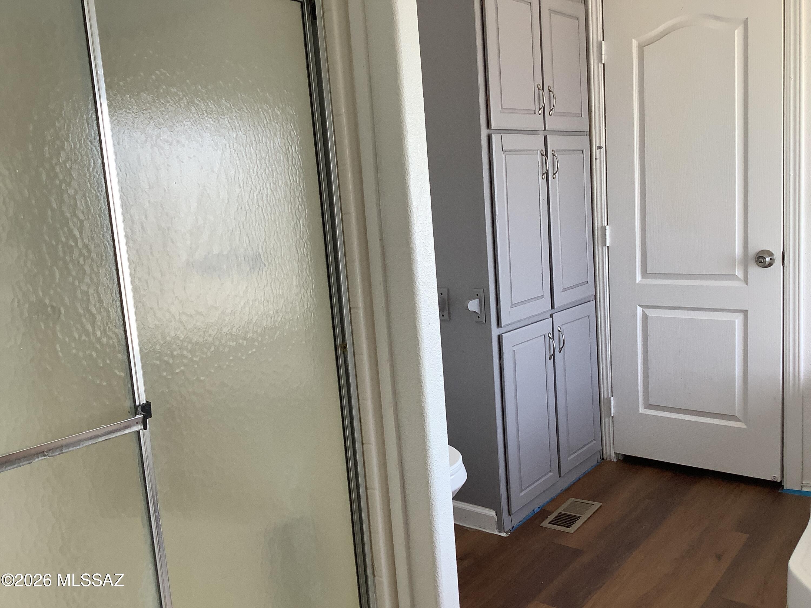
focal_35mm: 31
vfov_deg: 45.4
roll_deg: +5.0
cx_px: 406
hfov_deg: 58.4
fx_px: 726
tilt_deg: -8.9
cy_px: 304
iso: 50
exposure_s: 1/120
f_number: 2.4
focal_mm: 3.3
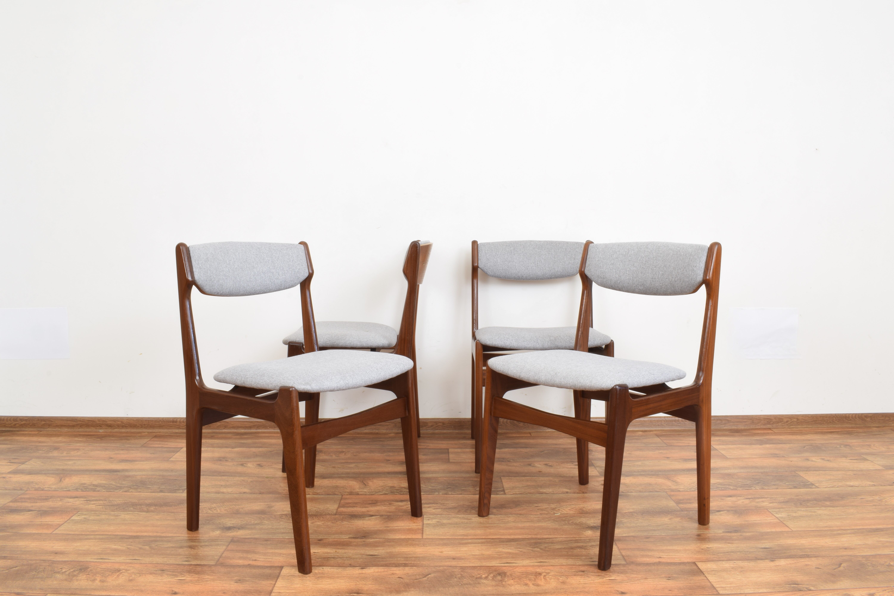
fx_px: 745
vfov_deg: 43.6
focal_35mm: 30
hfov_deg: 61.9
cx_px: 447
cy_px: 298
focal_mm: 20
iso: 100
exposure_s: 5
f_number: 22
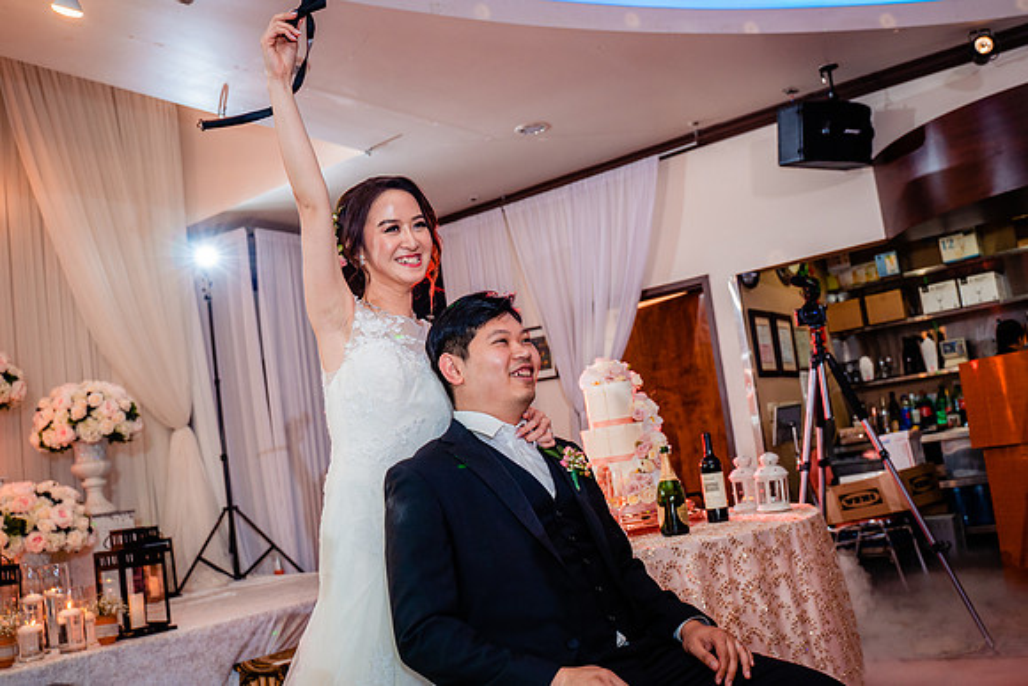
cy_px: 346
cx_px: 590
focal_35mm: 32
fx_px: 926
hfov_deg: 57.8
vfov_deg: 40.6
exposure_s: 1/160
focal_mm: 28
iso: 1000
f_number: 3.5
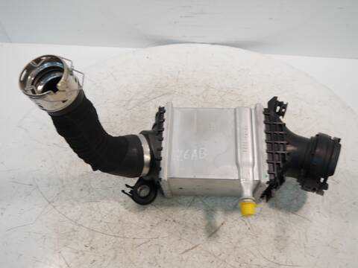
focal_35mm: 30
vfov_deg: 46.8
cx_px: 179
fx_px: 310
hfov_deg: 60.0
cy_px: 134
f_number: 3.6
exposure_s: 1/60
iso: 320
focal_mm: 15
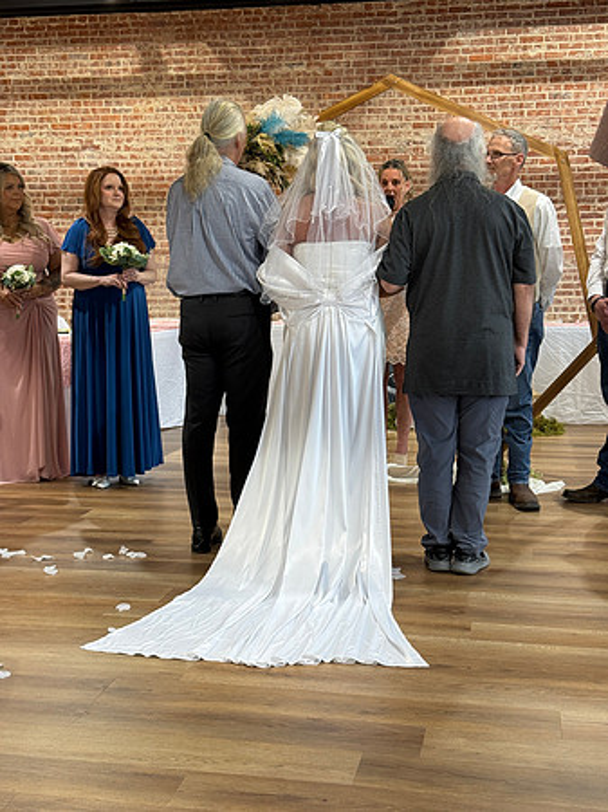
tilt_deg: -7.2
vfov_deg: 39.7
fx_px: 1125
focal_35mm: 48
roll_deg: -0.1
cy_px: 406
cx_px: 304
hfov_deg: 30.2
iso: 100
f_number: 1.78
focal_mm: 6.76
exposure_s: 1/60
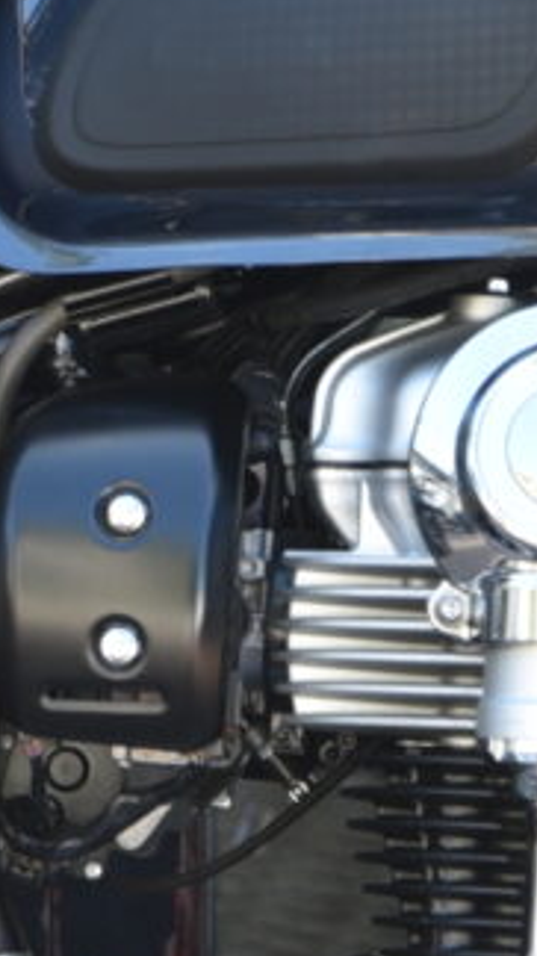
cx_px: 313
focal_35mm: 514
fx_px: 13025
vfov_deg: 4.2
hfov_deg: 2.4
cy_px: 491
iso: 100
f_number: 4
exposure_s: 1/60
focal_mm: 62
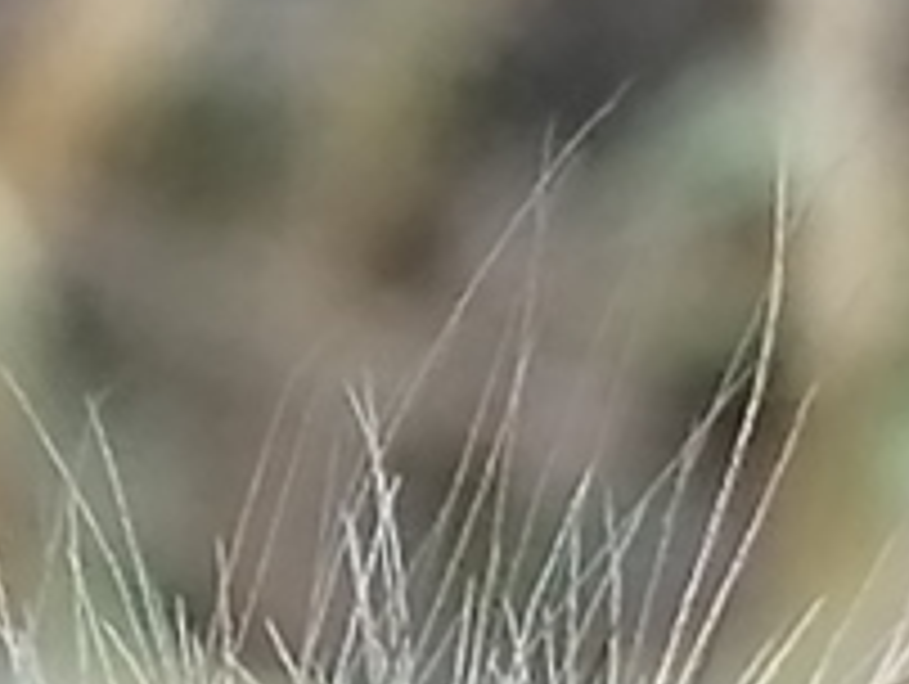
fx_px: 11436
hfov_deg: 4.5
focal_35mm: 435
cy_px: 1062
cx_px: -178
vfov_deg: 3.4
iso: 50
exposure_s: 1/191
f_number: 1.8
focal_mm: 3.46
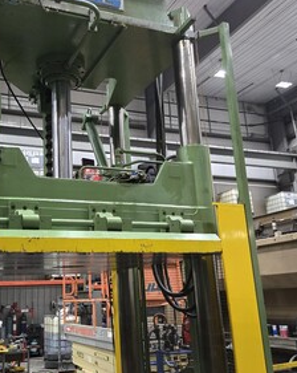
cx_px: 88
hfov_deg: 36.7
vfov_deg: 45.9
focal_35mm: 40
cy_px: 188
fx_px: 440
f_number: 1.8
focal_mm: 5.4
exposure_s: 1/60
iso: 800
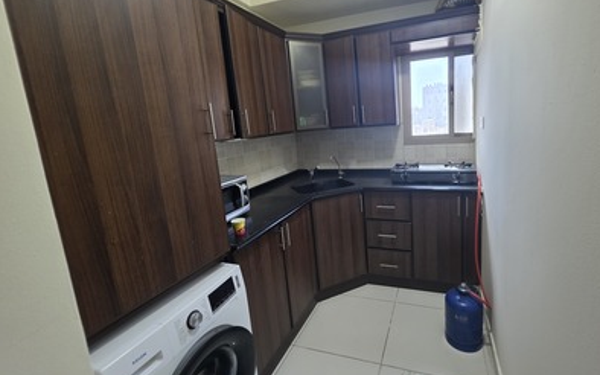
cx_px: 345
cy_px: 168
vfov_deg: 71.0
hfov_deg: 97.1
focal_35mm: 16
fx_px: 262
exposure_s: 1/50
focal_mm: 2.2
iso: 160
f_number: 1.9
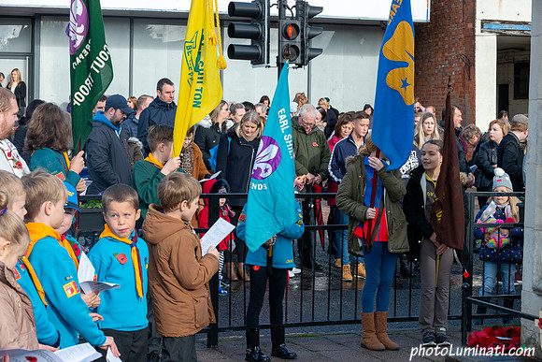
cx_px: 271
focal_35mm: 86
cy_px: 181
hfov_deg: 23.6
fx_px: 1295
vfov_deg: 15.9
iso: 640
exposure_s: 1/250
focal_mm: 86
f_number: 10
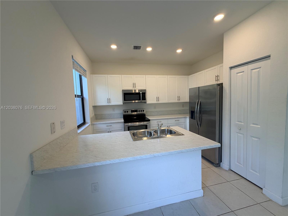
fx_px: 116
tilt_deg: -5.2
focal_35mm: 14
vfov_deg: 85.7
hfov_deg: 102.1
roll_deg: +2.9
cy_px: 108
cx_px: 144
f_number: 2.2
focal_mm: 2.22
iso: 125
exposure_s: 1/120
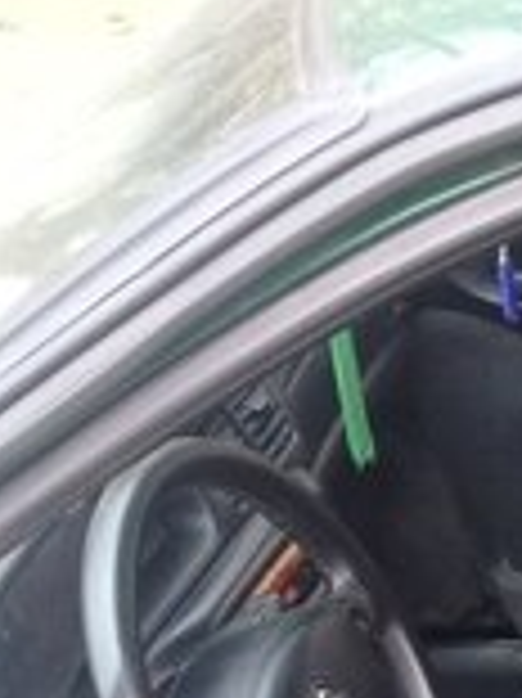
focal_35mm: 99
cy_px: 1063
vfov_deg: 17.7
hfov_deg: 14.1
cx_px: 738
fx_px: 1993
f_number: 2.2
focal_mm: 3.3
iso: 64
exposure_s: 1/50
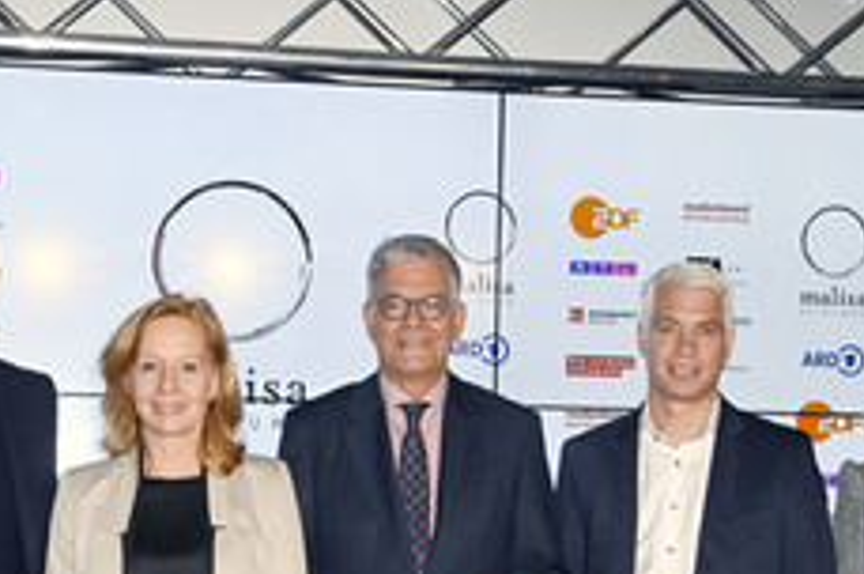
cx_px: 292
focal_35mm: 75
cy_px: 532
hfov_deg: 26.9
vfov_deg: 17.8
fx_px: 1797
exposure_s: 1/160
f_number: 5.6
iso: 400
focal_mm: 38
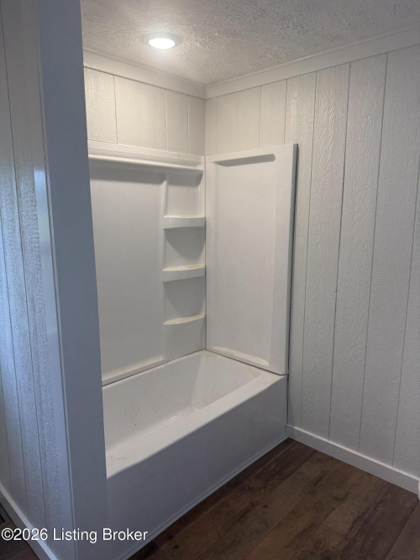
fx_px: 388
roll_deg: +0.2
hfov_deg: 56.8
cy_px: 280
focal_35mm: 24
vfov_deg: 71.6
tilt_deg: -10.8
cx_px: 210
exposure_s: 1/120
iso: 80
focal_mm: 6.76
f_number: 1.78
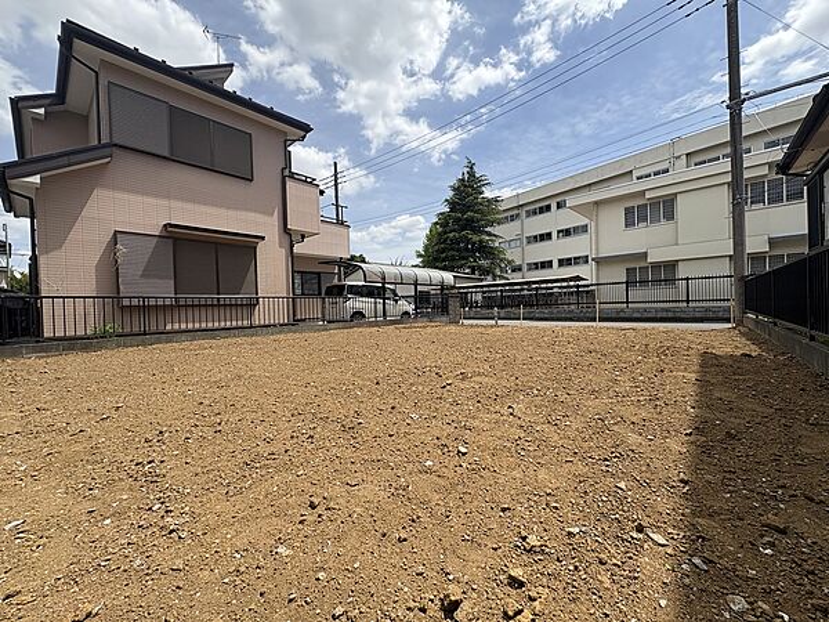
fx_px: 335
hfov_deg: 102.1
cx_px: 414
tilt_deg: -1.0
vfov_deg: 85.7
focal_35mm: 14
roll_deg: +2.8
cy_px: 311
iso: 40
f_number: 2.2
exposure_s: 1/1600
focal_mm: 2.22
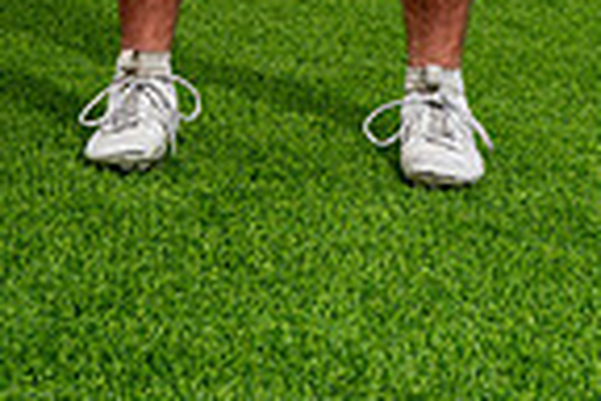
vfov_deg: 8.4
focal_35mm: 150
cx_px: 92
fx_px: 2504
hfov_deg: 13.6
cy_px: -526
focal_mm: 48
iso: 160
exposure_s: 1/250
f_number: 8
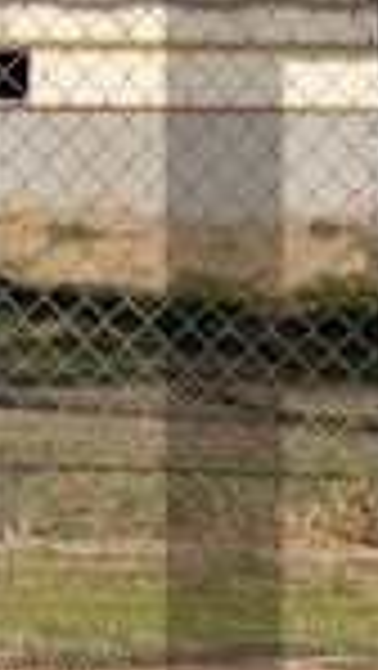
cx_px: 1285
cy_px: 12
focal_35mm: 1386
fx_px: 24655
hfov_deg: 0.9
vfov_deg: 1.6
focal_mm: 200
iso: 100
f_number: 2.8
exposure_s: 1/2500
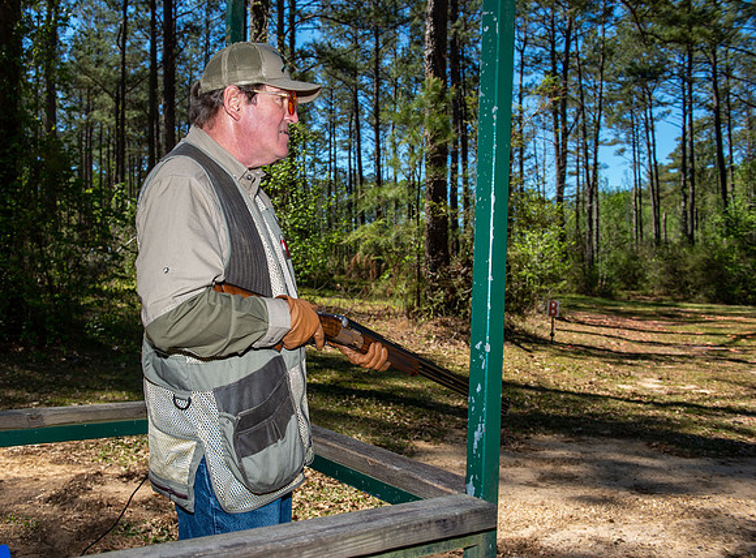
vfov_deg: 42.3
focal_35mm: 33
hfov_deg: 55.2
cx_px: 336
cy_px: 279
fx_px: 722
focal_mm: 31
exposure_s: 1/160
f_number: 5.6
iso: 50
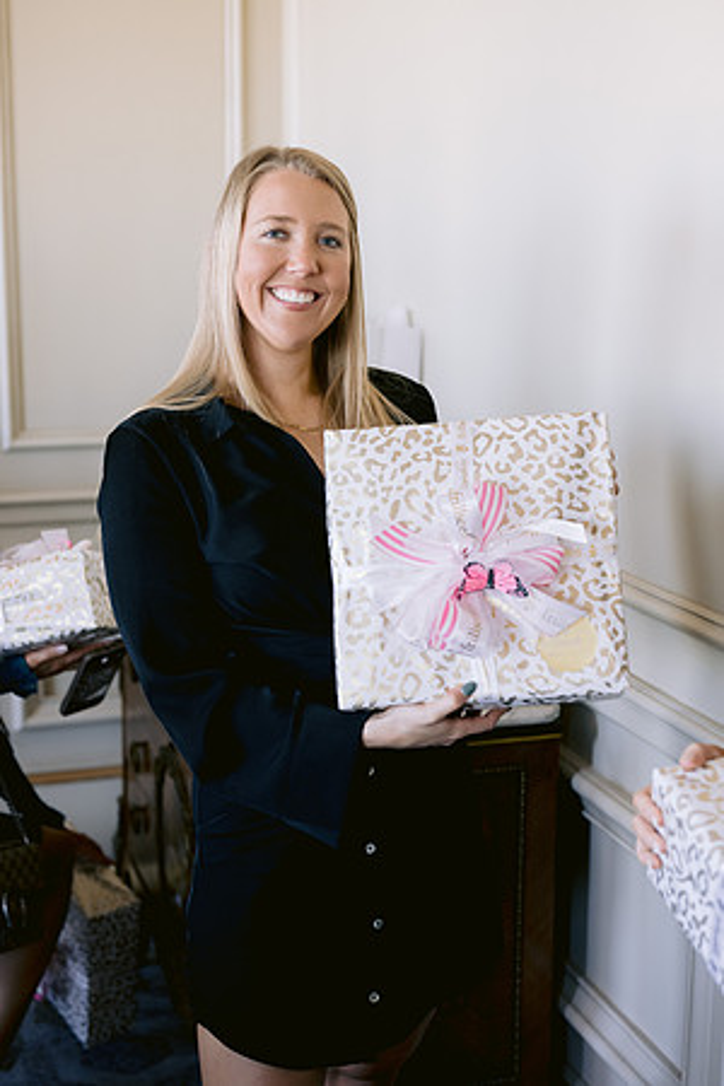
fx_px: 1508
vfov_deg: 39.6
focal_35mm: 50
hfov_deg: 27.0
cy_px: 543
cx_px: 362
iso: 800
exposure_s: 1/200
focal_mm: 50
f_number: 3.2
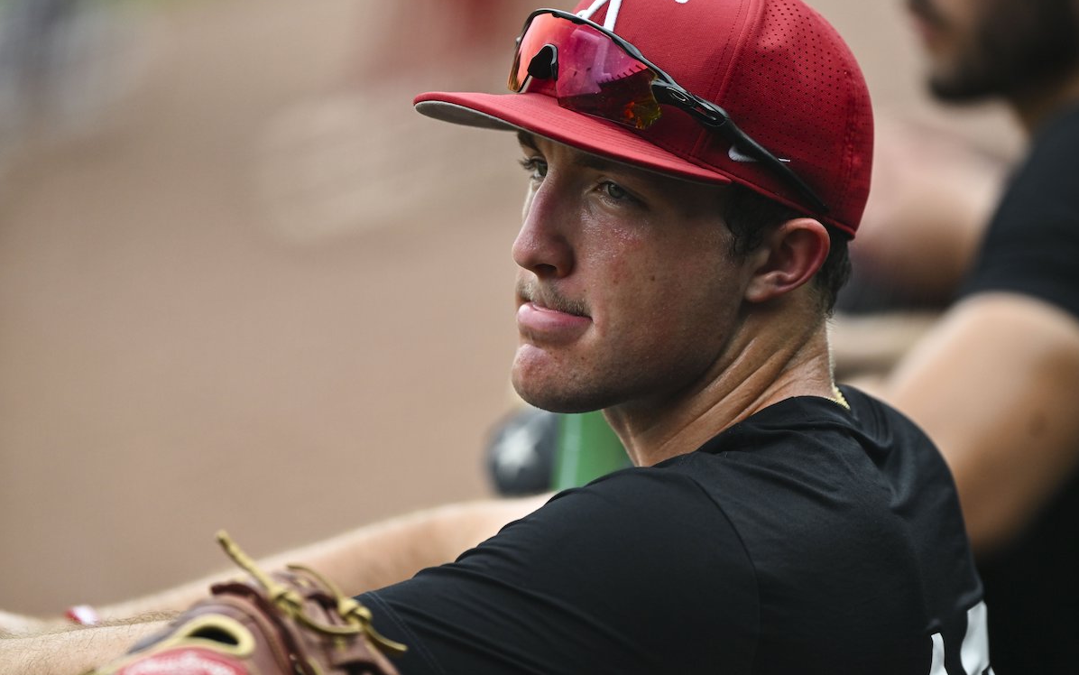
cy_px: 321
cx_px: 540
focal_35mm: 409
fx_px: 12029
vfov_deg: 3.2
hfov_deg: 5.1
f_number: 3.2
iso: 400
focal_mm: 400
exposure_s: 1/2500
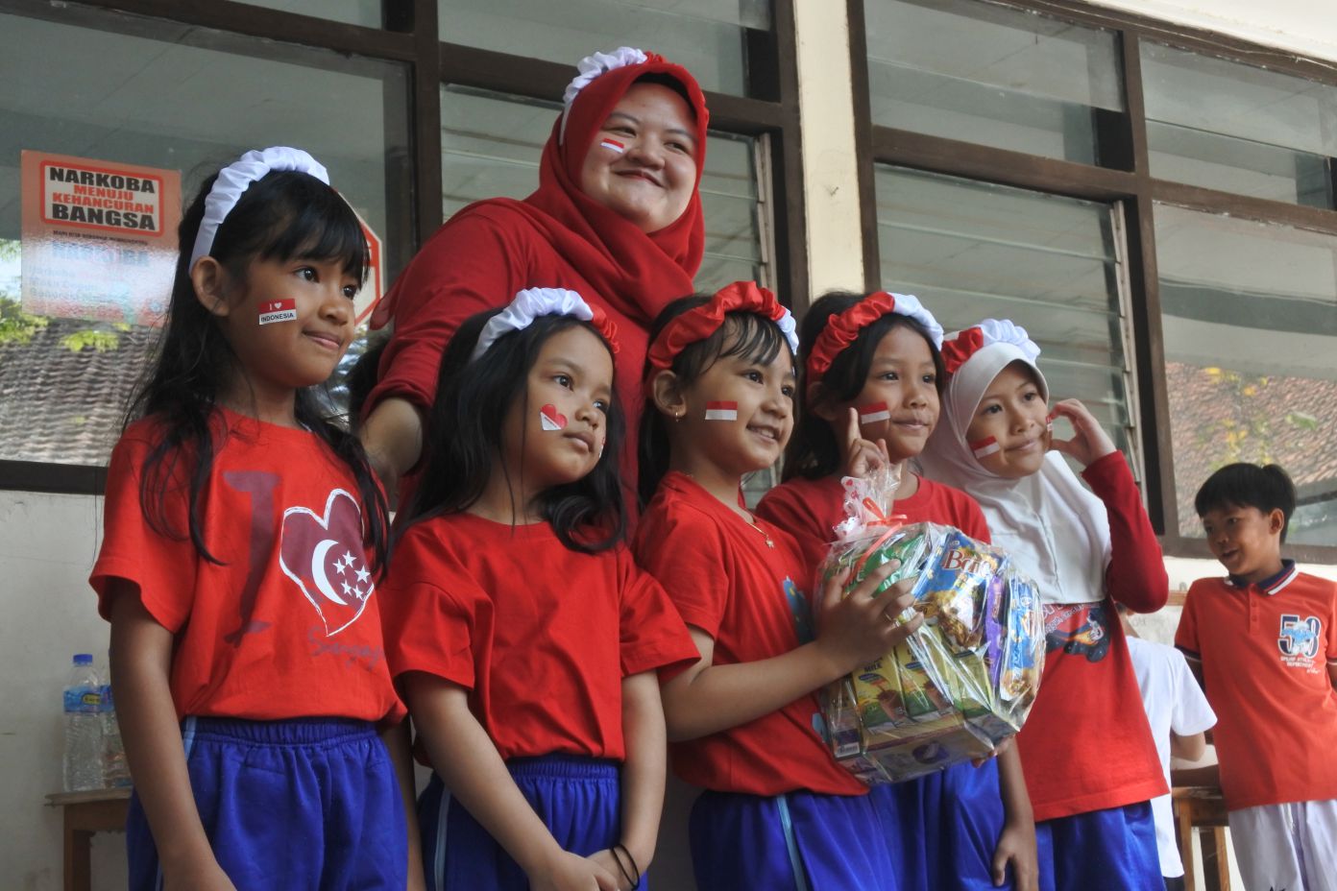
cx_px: 668
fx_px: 2154
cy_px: 446
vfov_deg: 23.4
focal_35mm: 58
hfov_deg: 34.5
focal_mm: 21.8
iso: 800
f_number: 7.1
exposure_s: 1/125
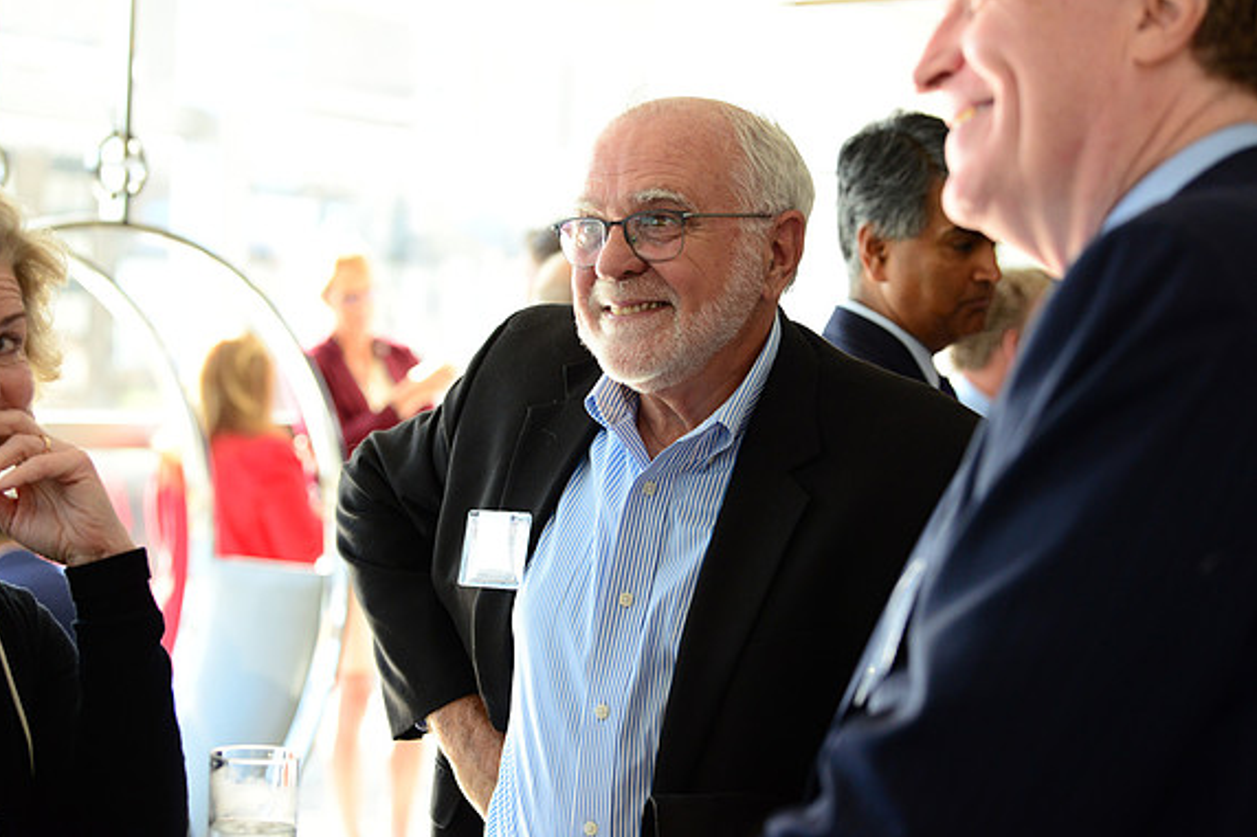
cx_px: 624
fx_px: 2478
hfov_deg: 28.5
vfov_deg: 19.2
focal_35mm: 71
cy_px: 421
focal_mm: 70
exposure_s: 1/640
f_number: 4
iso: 1600
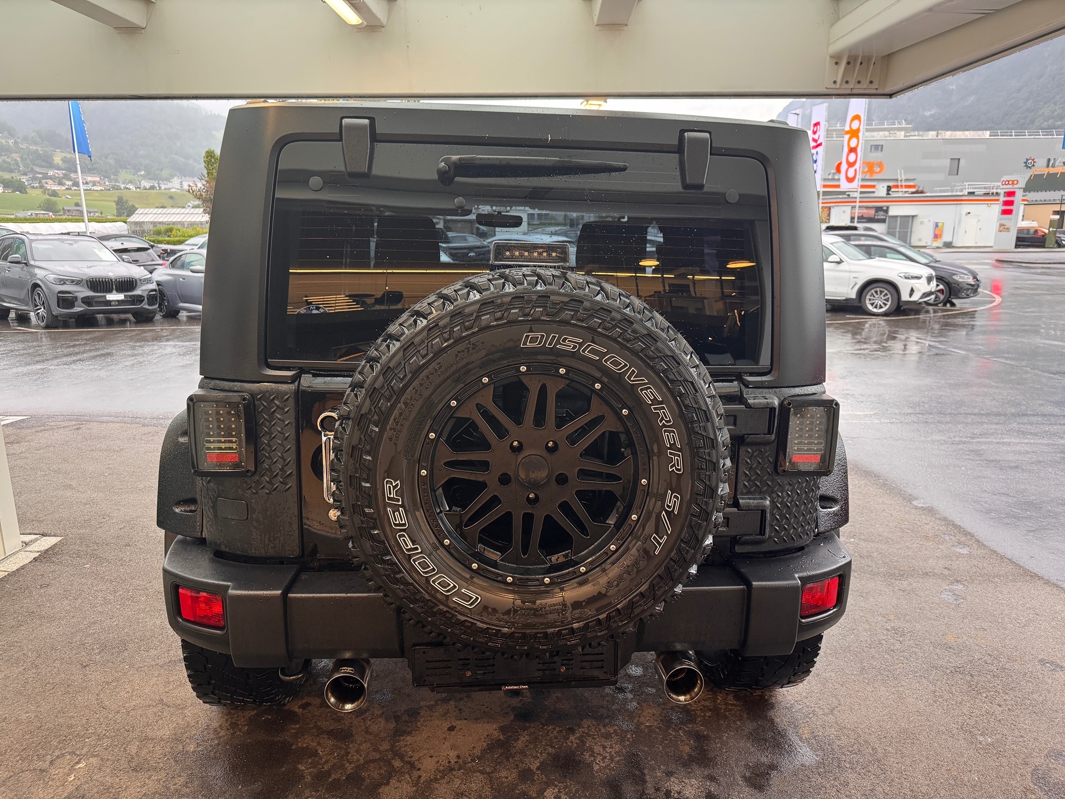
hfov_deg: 71.6
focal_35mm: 24
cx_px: 532
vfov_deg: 56.8
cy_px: 400
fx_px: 738
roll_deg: +0.5
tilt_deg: -13.5
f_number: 1.78
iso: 200
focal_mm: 6.76
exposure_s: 1/121
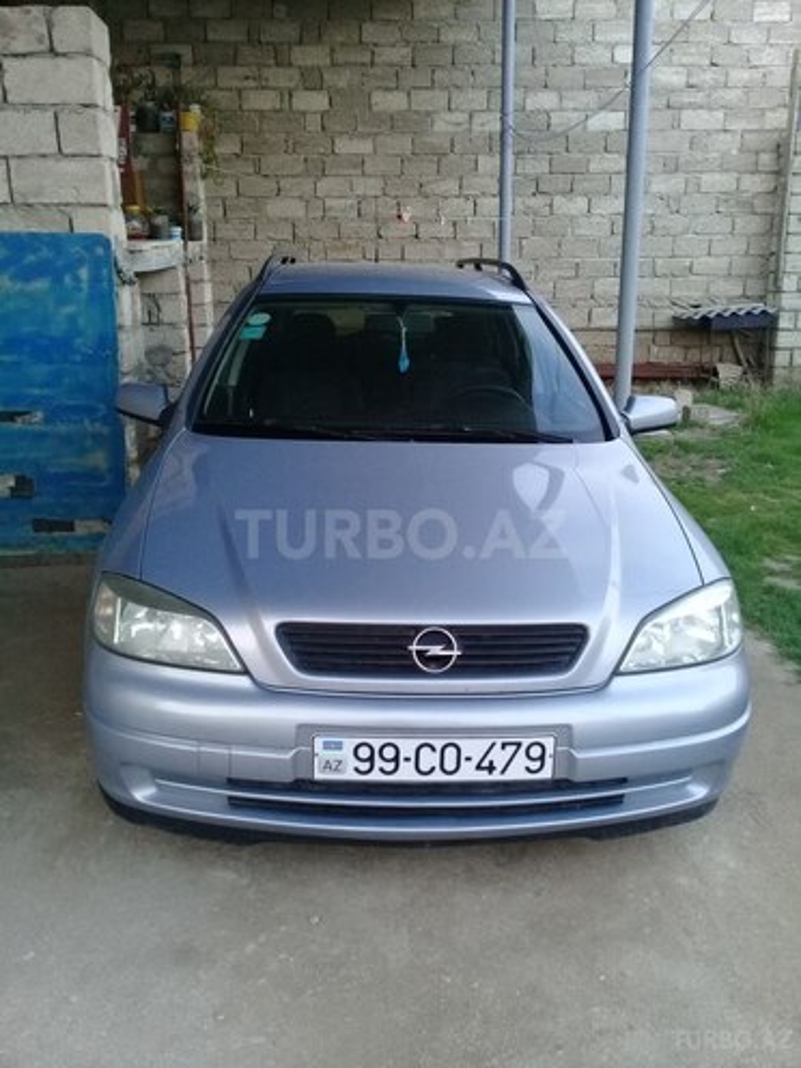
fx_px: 956
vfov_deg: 58.4
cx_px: 400
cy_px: 534
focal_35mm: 31
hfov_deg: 45.4
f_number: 2.2
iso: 100
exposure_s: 1/100
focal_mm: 3.3
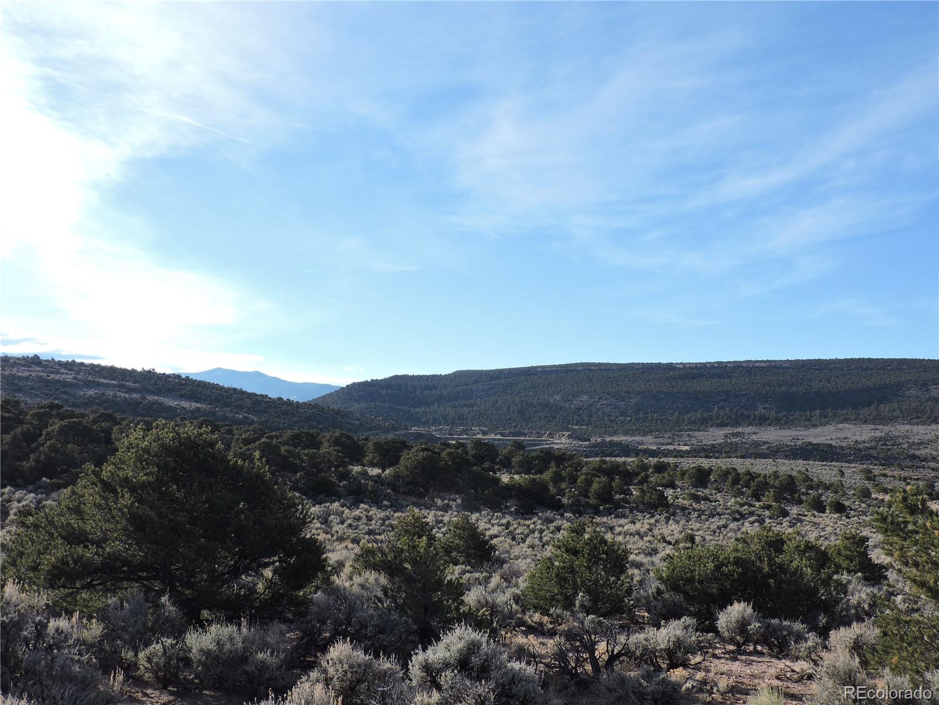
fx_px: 1085
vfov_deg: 36.0
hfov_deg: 46.8
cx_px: 470
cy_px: 352
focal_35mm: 40
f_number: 3.3
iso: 100
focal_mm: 7.1
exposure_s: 1/800
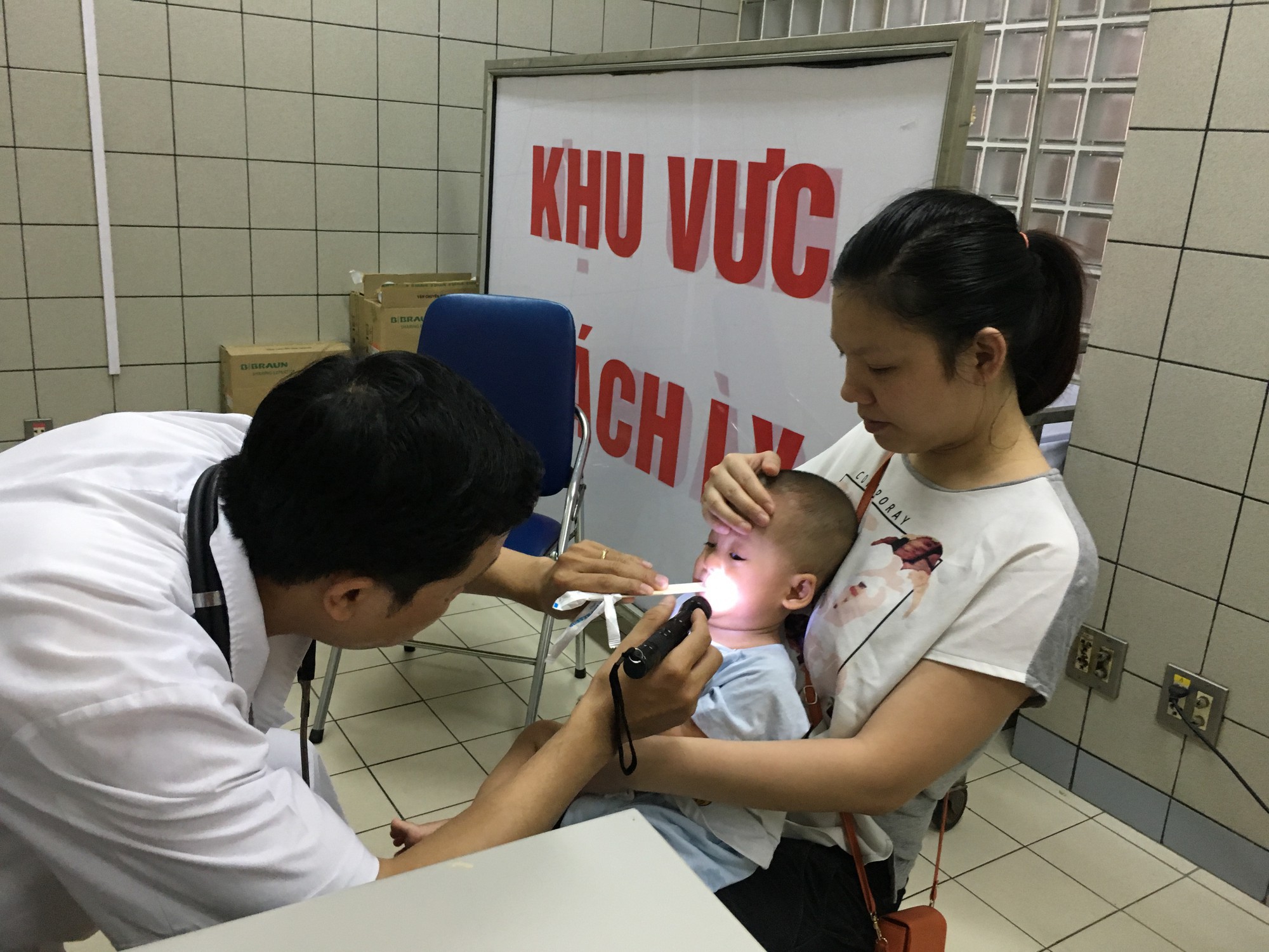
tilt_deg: -16.5
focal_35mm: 29
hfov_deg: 61.7
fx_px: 1063
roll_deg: -4.6
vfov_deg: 48.2
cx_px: 634
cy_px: 476
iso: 160
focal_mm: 4.15
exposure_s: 1/33
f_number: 2.2
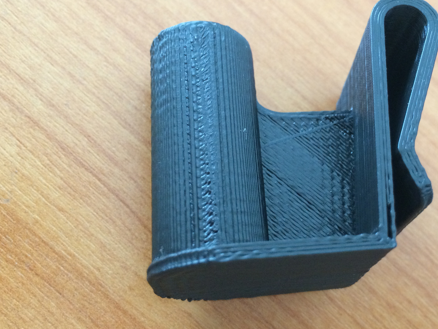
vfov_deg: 36.0
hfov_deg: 46.1
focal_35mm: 40
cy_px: 155
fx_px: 506
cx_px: 293
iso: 320
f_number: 2.2
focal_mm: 4.15
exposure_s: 1/33
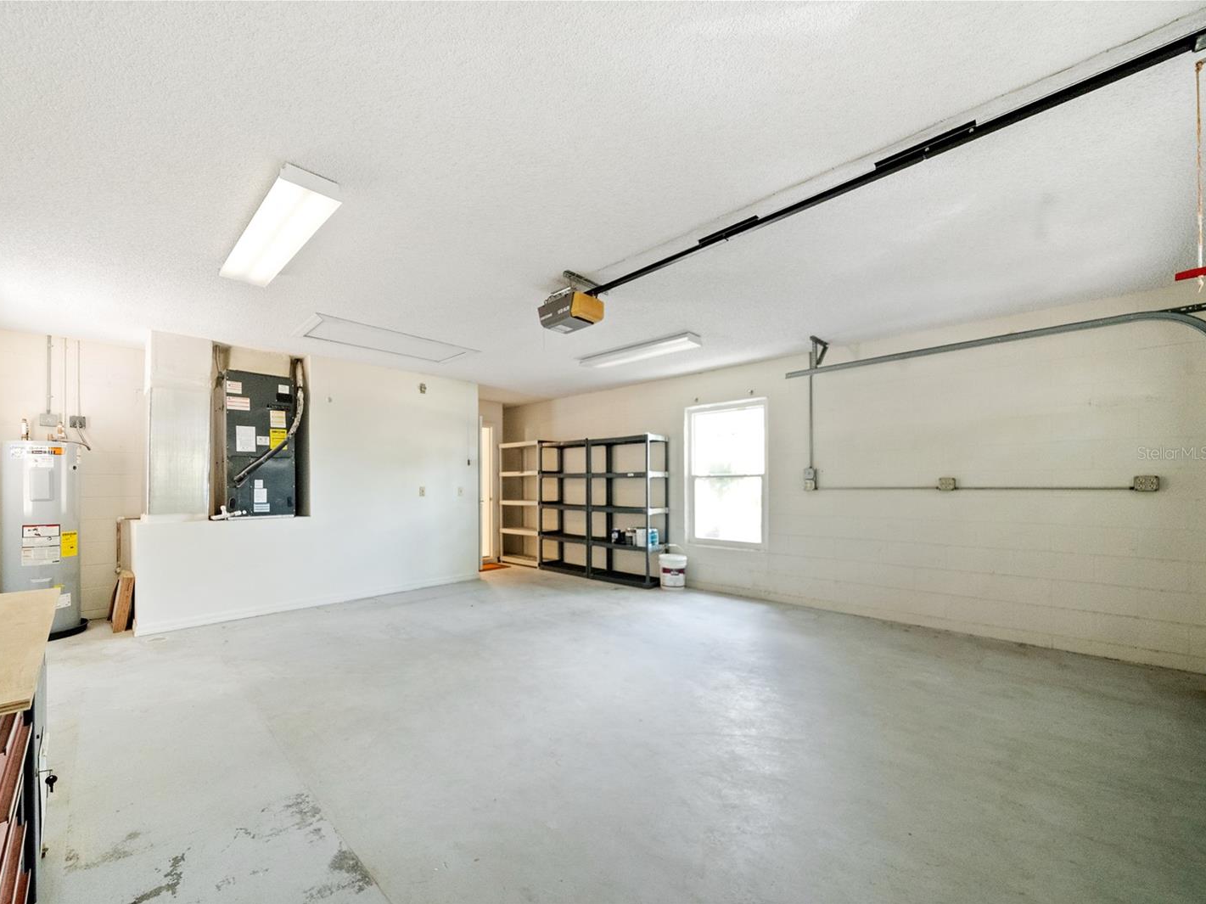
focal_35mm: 13
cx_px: 534
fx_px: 453
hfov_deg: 105.7
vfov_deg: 89.9
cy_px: 452
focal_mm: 12
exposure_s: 1/30
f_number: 9
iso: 8000
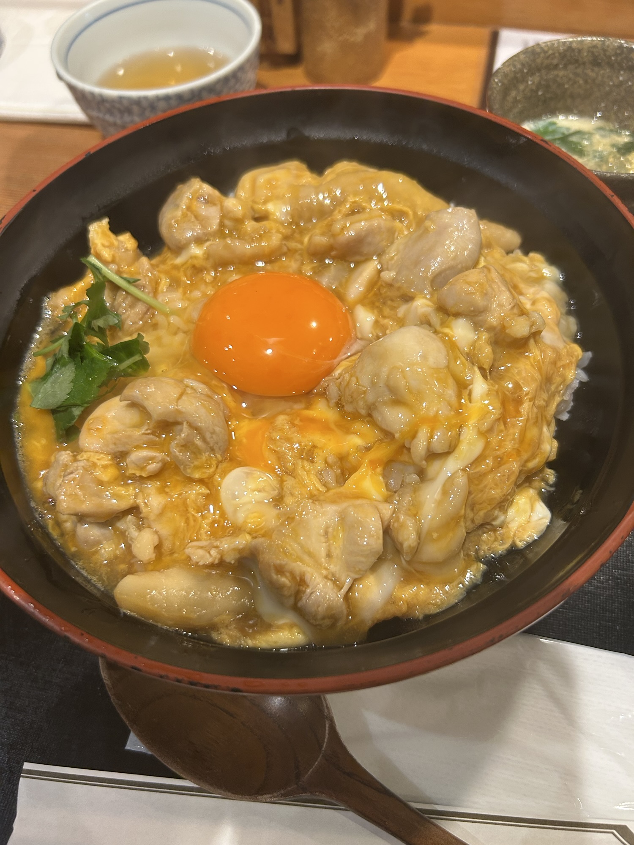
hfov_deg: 53.1
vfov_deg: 67.3
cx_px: 317
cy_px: 422
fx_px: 635
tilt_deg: -57.2
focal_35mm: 26
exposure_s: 1/100
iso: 125
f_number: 1.5
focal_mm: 5.7
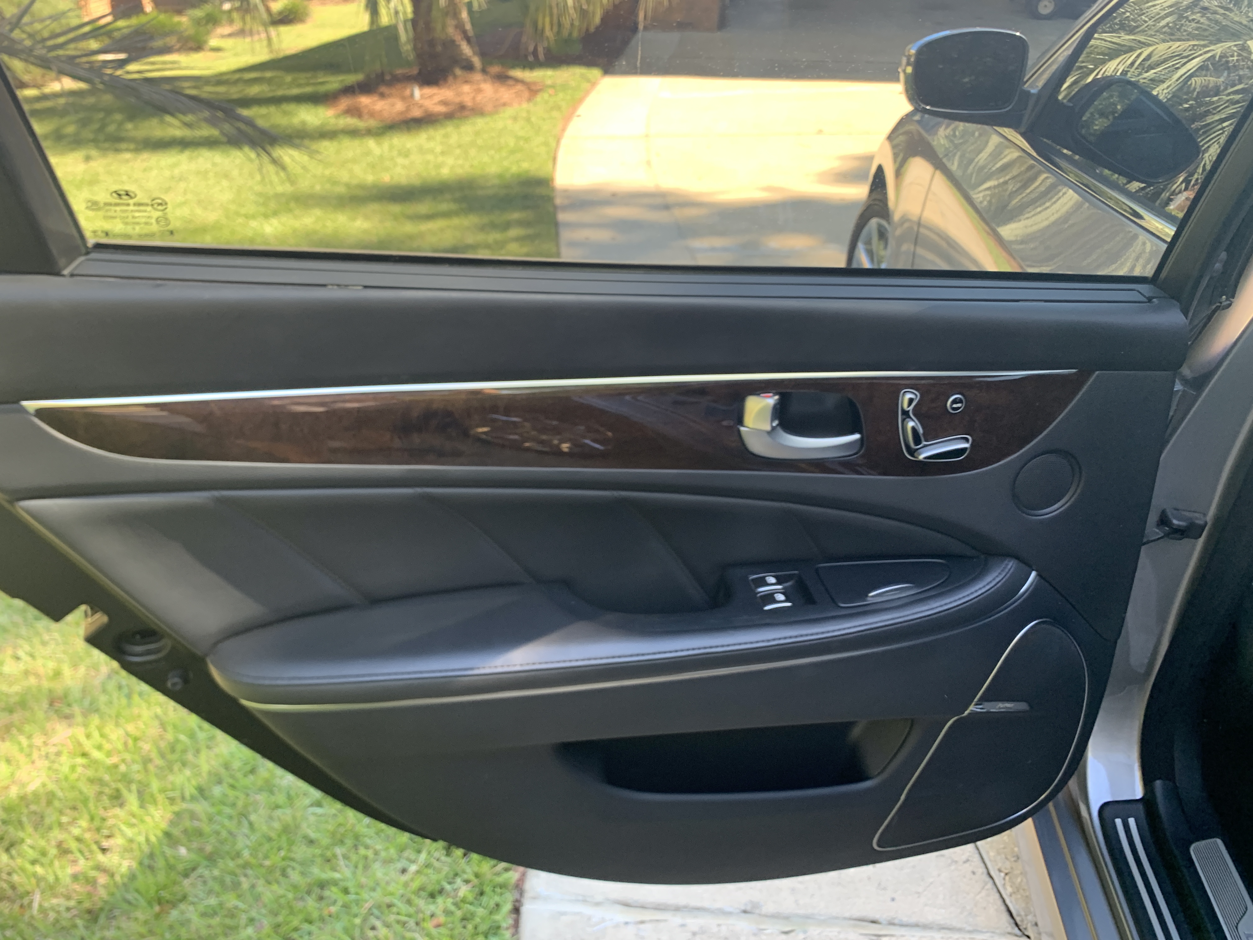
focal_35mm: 26
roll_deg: +1.8
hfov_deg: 67.3
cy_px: 470
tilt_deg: -35.6
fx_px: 941
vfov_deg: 53.1
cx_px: 626
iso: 100
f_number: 1.8
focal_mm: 4.25
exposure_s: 1/102
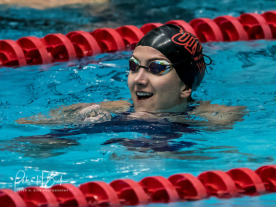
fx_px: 7675
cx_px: 161
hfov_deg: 2.1
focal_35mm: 963
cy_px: 83
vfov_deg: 1.5
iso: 3200
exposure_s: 1/1000
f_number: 2.8
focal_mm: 200
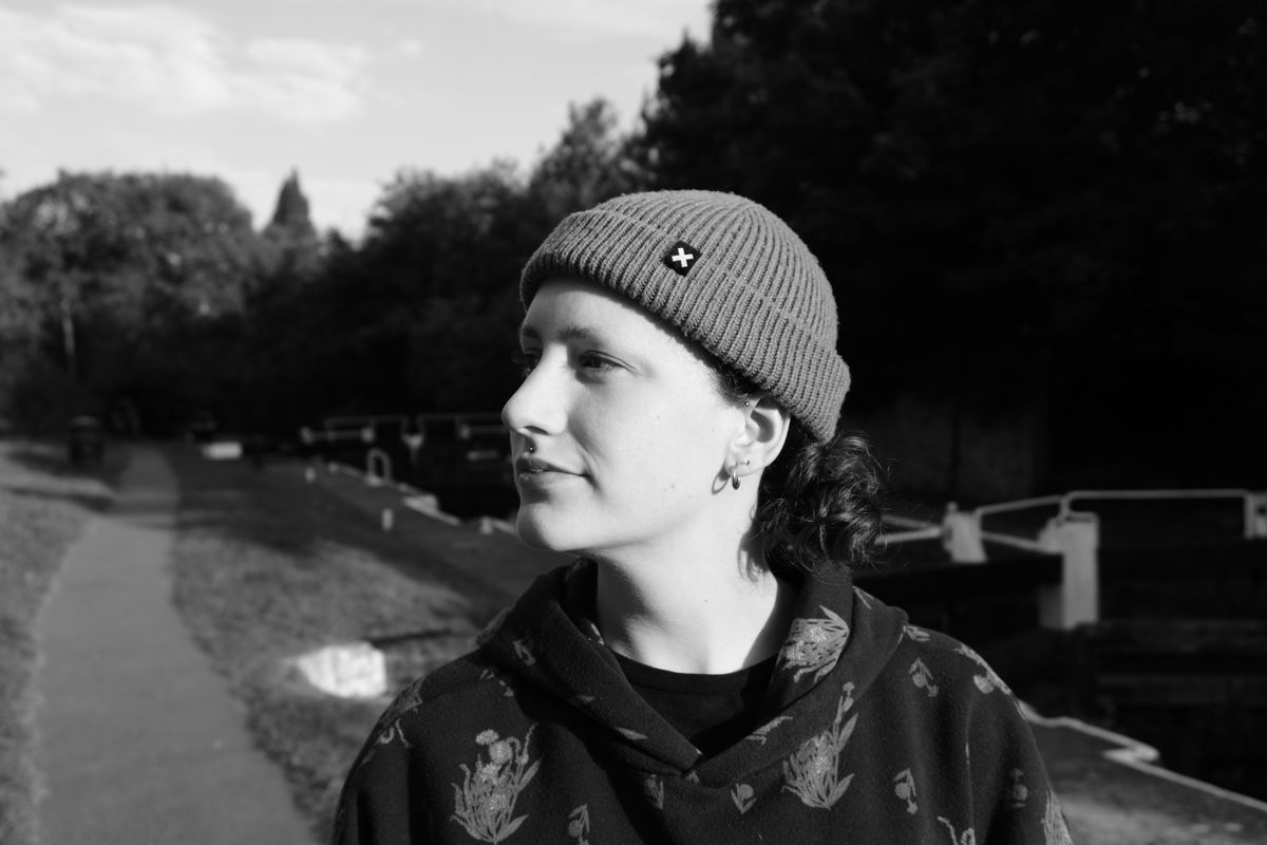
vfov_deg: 40.0
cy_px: 422
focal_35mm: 33
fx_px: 1161
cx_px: 634
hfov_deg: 57.2
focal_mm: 22
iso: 125
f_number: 4.5
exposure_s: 1/500
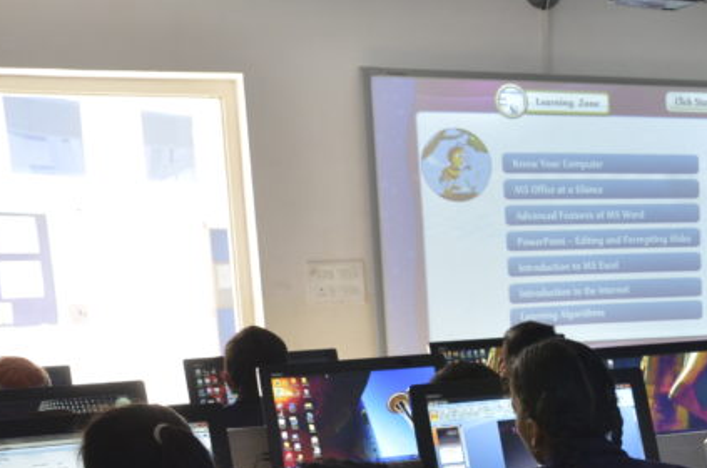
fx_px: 1493
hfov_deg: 24.4
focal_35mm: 76
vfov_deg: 17.3
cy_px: 496
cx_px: 831
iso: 640
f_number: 5.6
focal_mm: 21
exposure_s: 1/40
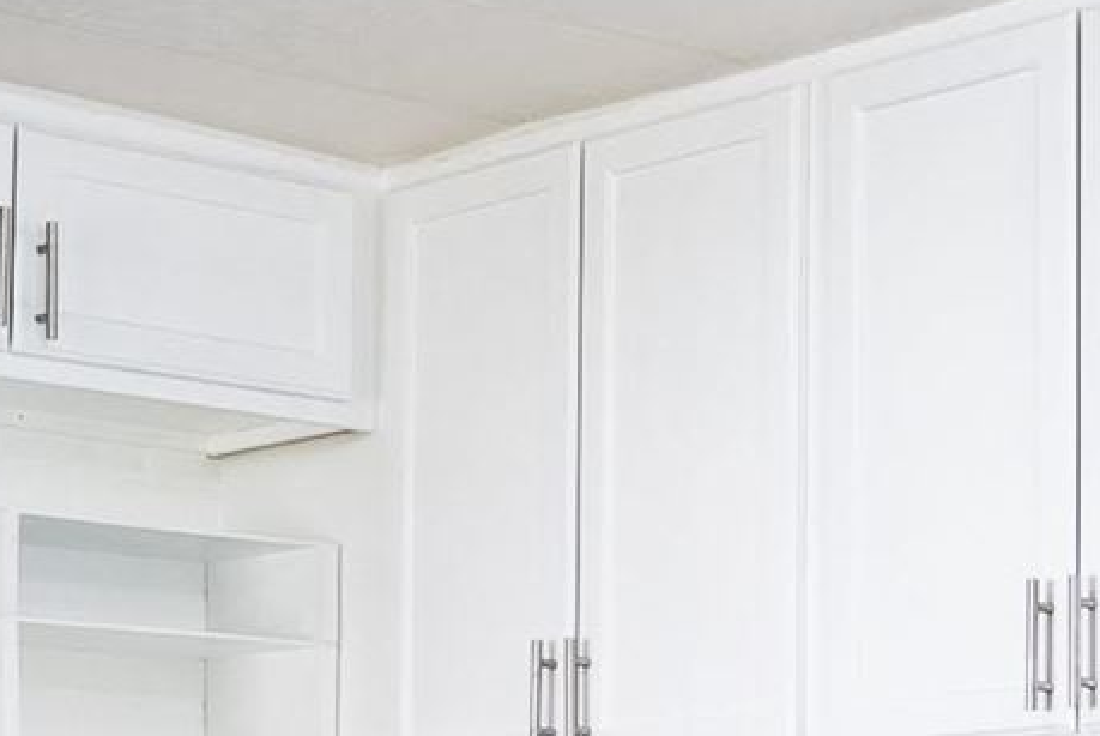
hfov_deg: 18.1
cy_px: 1355
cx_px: 1311
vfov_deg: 11.8
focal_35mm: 107
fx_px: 3272
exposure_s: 1/500
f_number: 8
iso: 400
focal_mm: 16
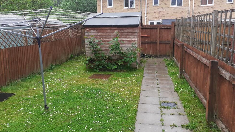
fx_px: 193
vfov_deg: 37.7
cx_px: 115
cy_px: 57
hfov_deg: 62.6
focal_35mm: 31
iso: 40
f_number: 1.9
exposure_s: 1/344
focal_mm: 3.6
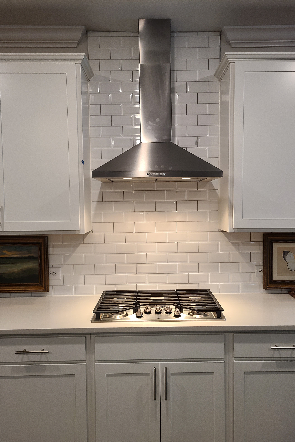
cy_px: 227
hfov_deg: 46.4
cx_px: 150
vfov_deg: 65.5
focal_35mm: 28
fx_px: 344
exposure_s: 1/60
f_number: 1.8
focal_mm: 5.4
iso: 125
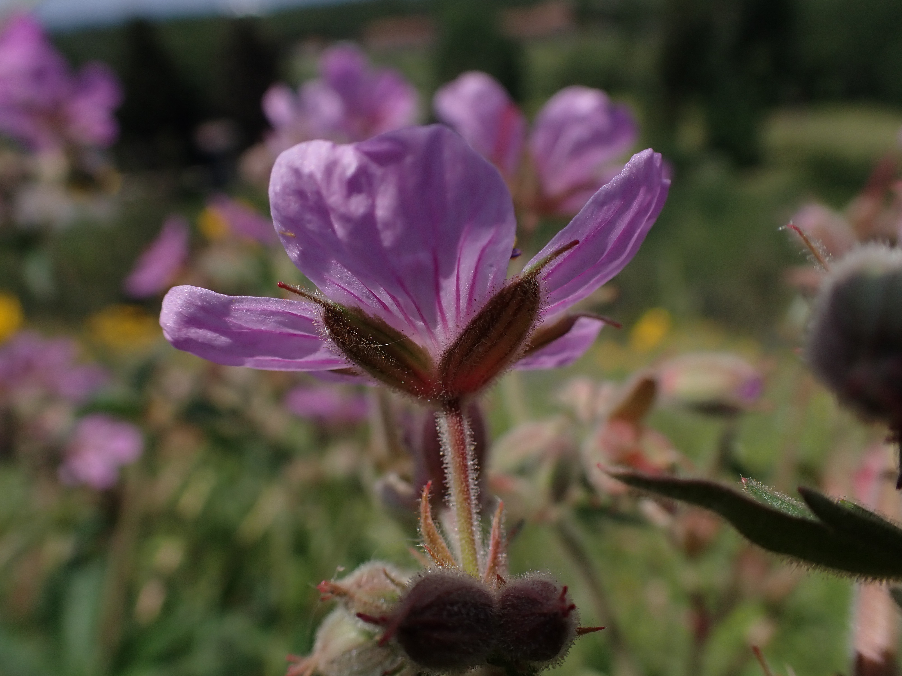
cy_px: 338
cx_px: 451
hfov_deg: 60.0
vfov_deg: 46.8
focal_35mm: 30
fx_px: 782
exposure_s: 1/320
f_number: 9
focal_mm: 5.4
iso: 100
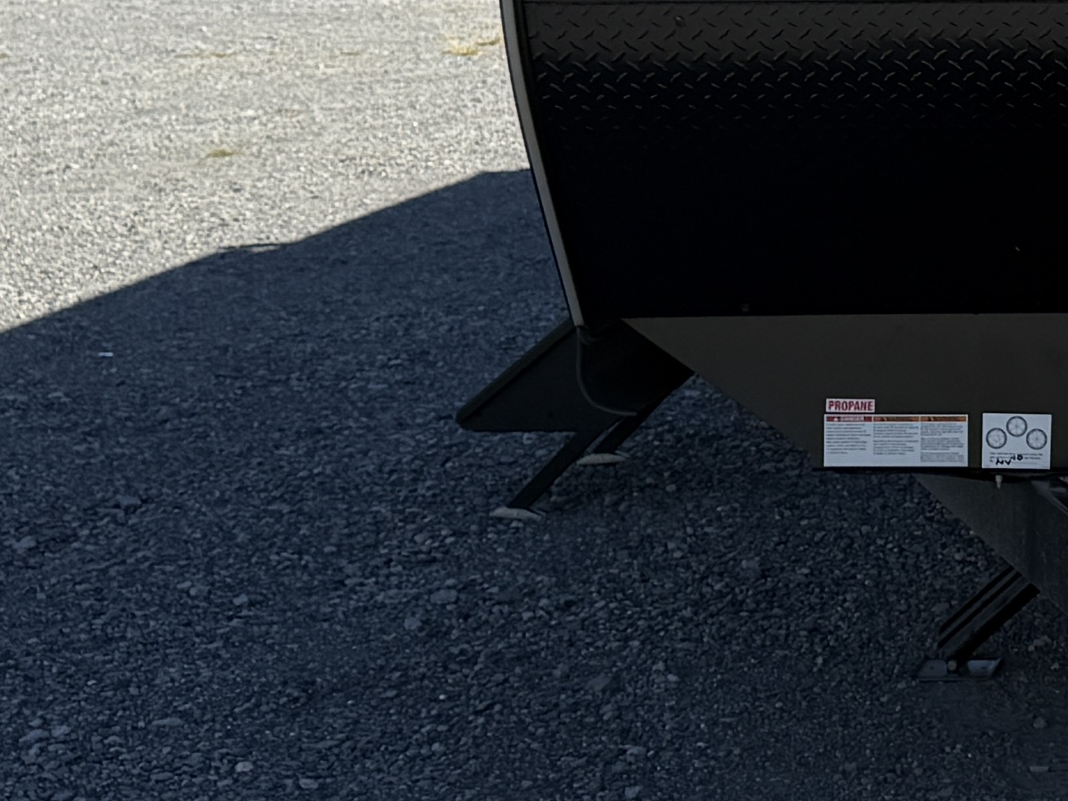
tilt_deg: -1.8
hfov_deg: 17.3
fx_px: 3209
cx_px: 1532
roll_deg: -0.3
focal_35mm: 104
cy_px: -83
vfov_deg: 13.9
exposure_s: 1/3759
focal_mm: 6.76
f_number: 1.78
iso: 80
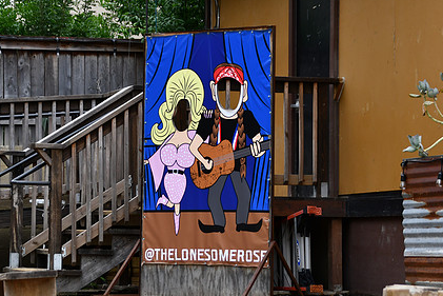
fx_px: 1982
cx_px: 217
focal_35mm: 161
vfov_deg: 8.5
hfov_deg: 12.8
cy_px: 180
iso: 250
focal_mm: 78
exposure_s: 1/250
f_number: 5.6
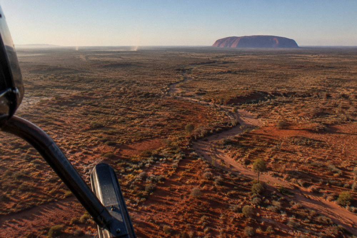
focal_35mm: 35
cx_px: 178
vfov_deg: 37.8
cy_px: 119
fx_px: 347
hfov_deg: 54.5
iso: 640
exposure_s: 1/320
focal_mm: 35
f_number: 8
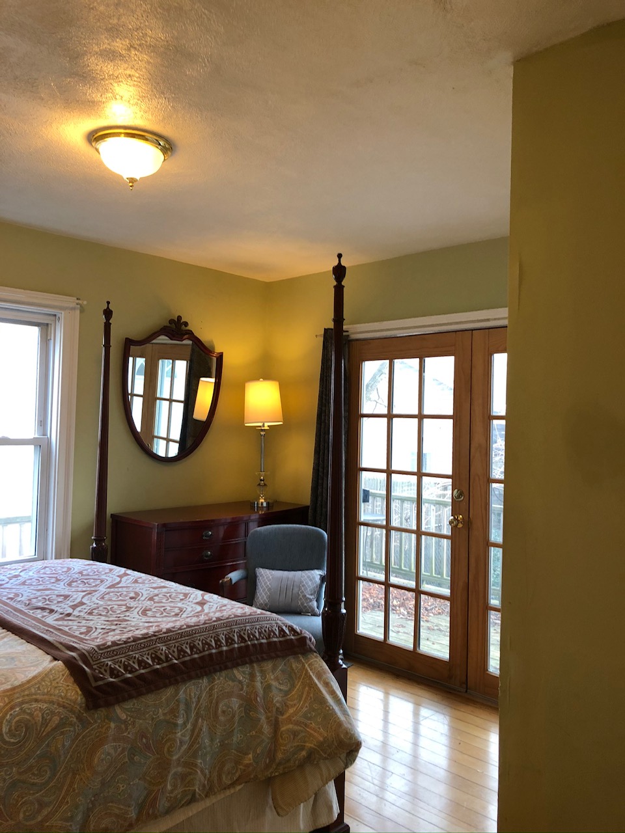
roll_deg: -1.4
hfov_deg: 49.7
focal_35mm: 28
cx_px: 312
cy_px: 416
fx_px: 674
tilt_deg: +2.3
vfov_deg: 63.4
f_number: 1.8
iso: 40
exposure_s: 1/17
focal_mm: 3.99
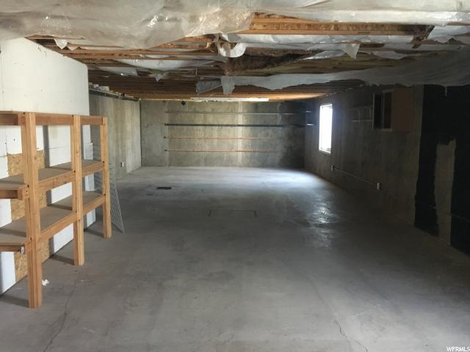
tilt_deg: -8.1
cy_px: 176
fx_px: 394
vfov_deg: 48.2
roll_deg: +0.7
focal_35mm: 29
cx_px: 235
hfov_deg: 61.7
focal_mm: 4.15
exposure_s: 1/15
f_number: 2.2
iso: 320
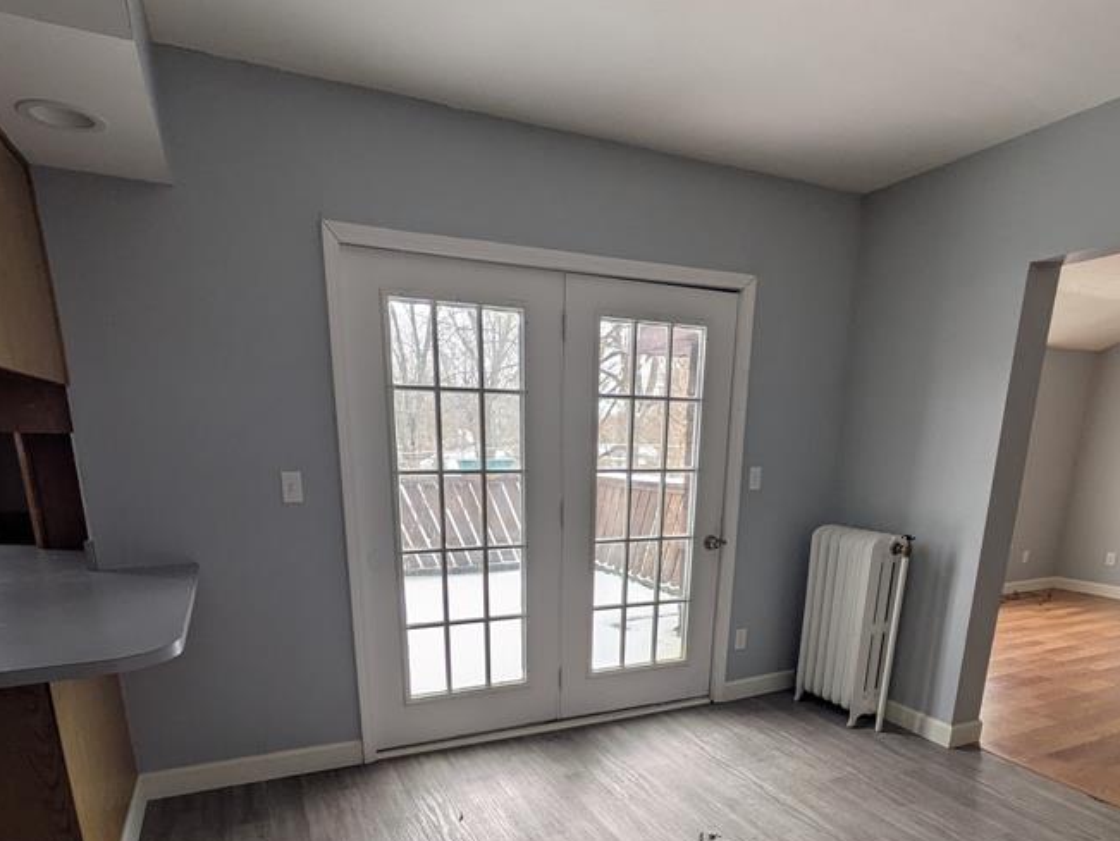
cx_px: 570
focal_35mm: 22
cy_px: 645
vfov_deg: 57.6
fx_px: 712
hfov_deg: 76.3
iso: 43
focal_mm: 1.83
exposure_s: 1/284
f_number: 2.2
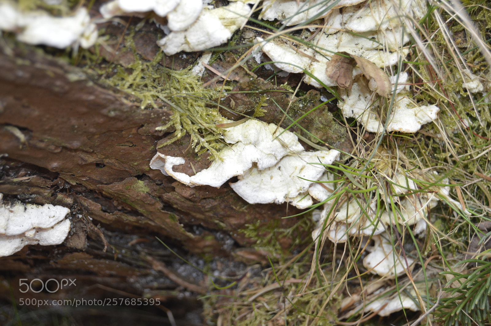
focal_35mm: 82
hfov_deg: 24.6
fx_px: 1124
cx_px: 246
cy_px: 163
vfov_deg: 16.5
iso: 220
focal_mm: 55
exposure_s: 1/125
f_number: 5.6
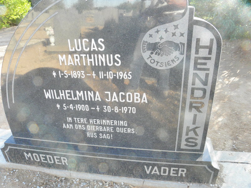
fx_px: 189
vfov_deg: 53.1
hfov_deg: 67.3
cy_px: 94
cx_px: 126
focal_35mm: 26
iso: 200
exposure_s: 1/60
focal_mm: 4.6
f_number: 5
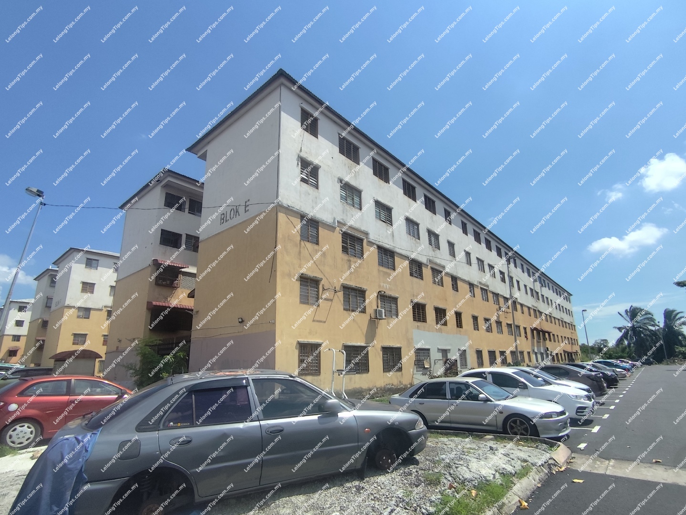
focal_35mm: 16
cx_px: 343
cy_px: 258
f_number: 2.2
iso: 50
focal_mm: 1.65
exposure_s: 1/1938
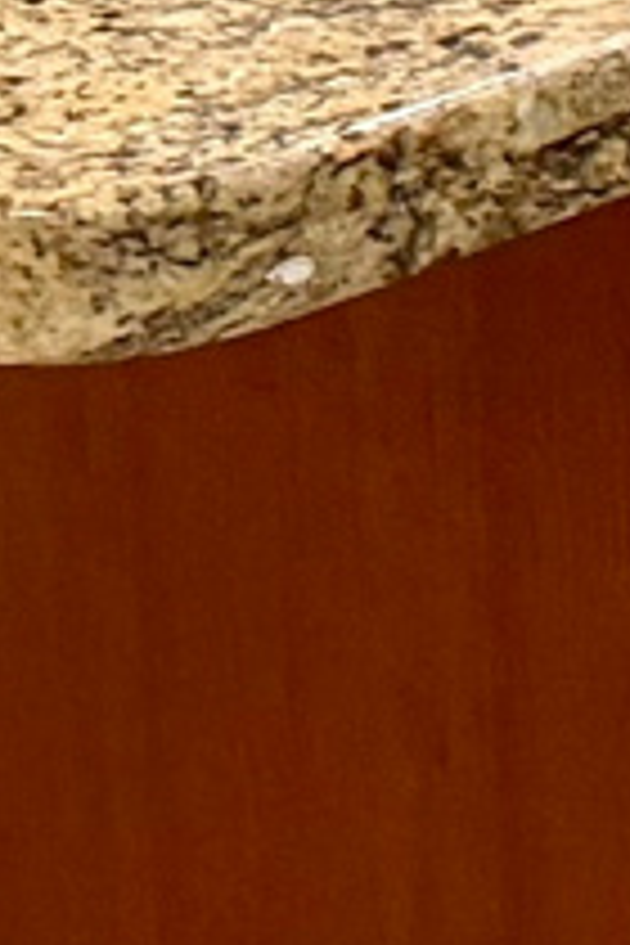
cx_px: 2614
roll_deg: -1.8
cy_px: -1656
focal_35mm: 243
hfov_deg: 5.0
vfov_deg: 7.6
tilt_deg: -11.4
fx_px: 6378
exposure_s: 1/60
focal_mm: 6.76
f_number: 1.78
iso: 250
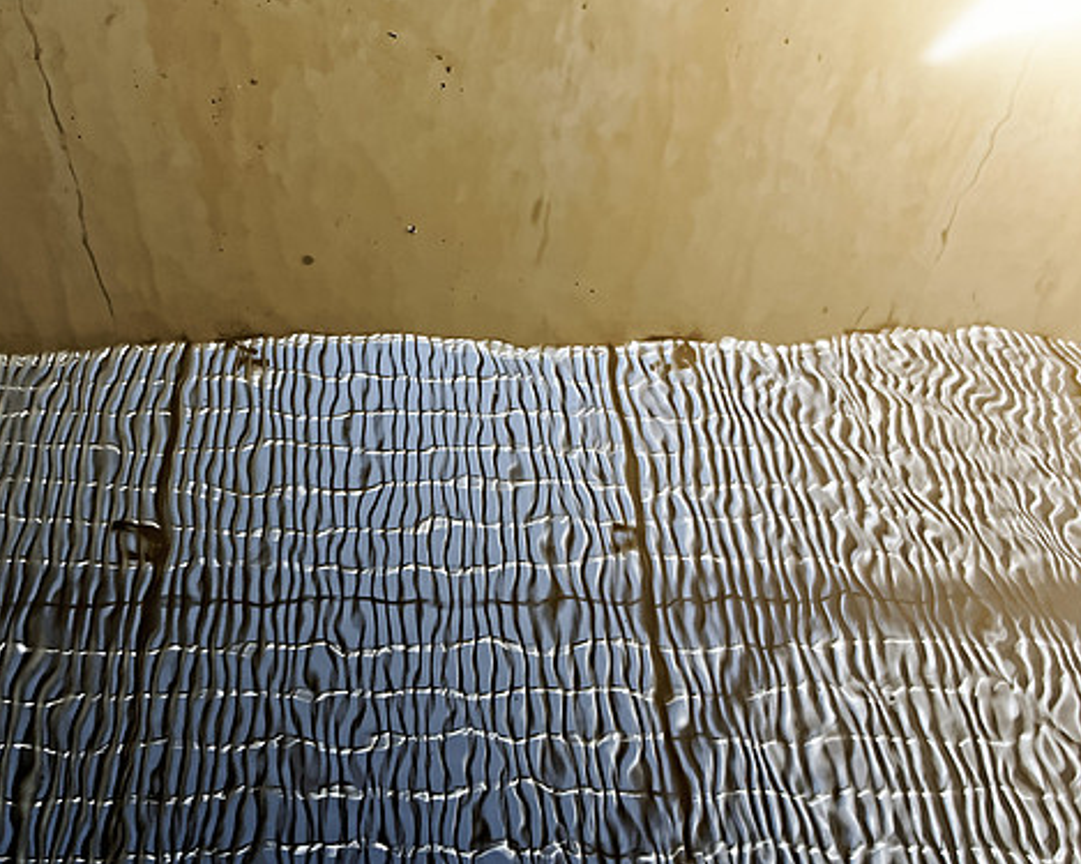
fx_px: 1152
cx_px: 431
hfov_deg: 50.0
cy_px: 420
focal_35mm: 36
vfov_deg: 41.1
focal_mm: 11.6
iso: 500
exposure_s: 1/40
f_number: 8
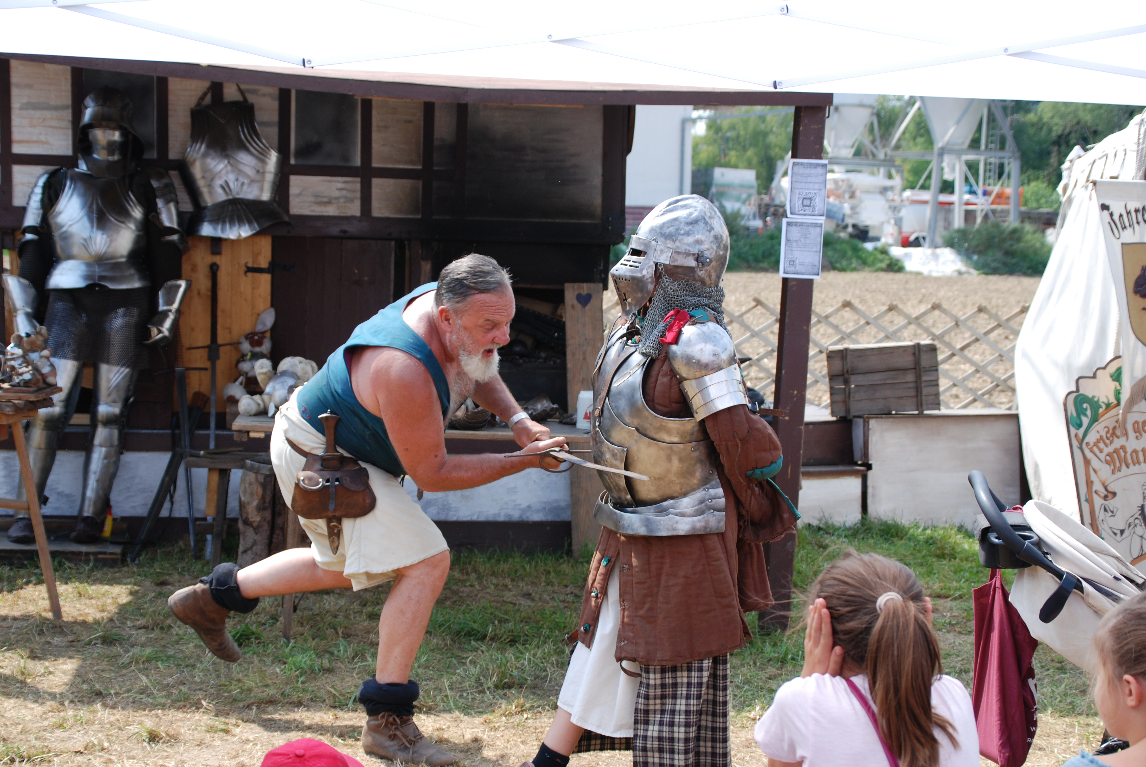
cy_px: 384
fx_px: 2008
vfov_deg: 21.6
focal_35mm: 63
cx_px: 573
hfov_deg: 31.9
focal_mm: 42
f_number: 4.8
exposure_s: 1/400
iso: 200
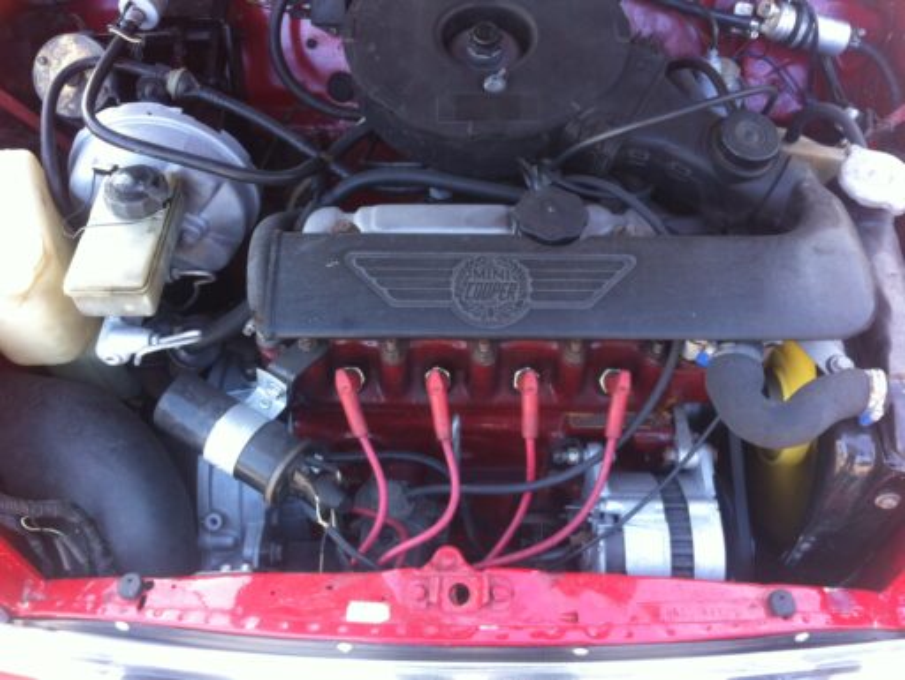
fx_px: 916
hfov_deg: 52.6
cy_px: 340
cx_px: 452
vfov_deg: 40.8
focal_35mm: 35
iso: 100
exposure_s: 1/40
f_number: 2.8
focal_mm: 3.85
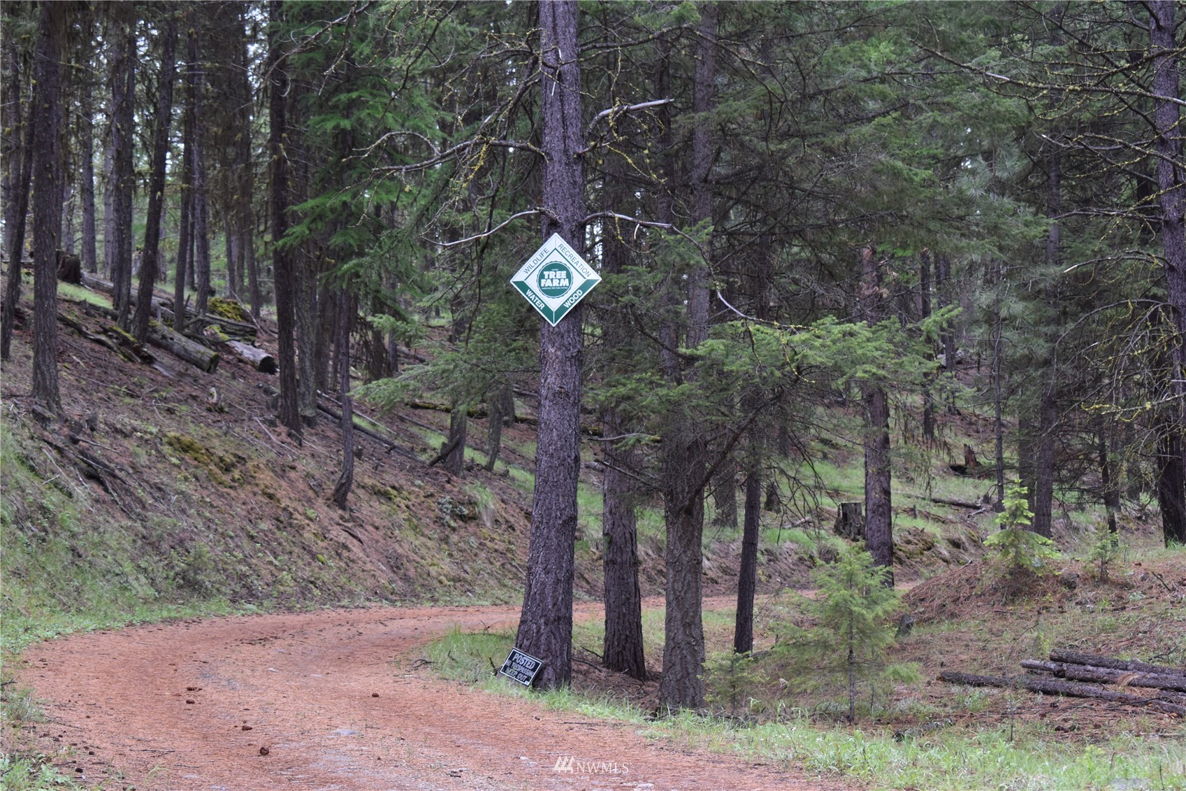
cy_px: 396
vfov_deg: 16.5
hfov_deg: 24.6
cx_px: 593
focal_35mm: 82
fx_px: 2717
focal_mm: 55
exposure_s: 1/60
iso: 500
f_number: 5.6
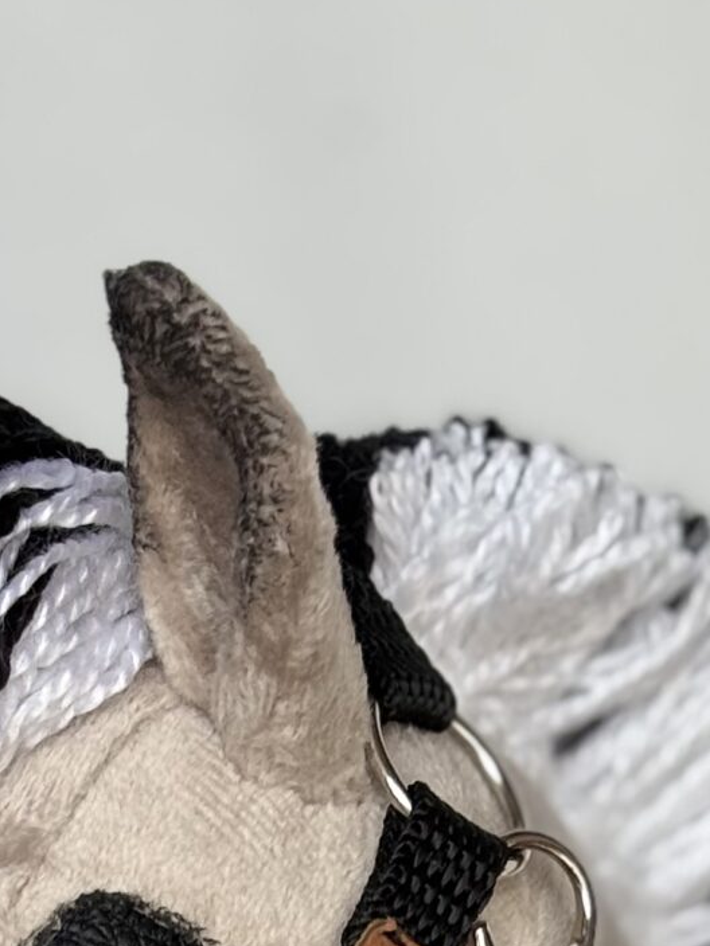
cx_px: 312
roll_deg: +1.2
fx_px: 5169
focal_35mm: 189
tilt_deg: -13.5
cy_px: 1684
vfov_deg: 9.9
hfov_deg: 7.9
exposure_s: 1/253
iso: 32
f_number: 1.6
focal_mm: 5.96
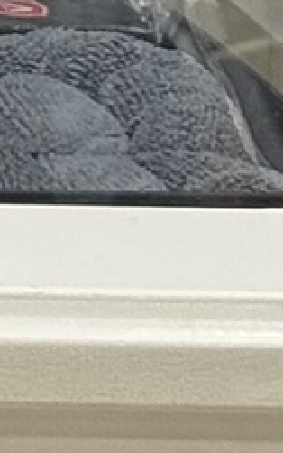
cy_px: -881
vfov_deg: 4.8
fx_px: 5118
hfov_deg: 3.0
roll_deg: -1.1
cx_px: -1146
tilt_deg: -4.2
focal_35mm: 415
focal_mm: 6.76
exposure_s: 1/50
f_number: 1.78
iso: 160
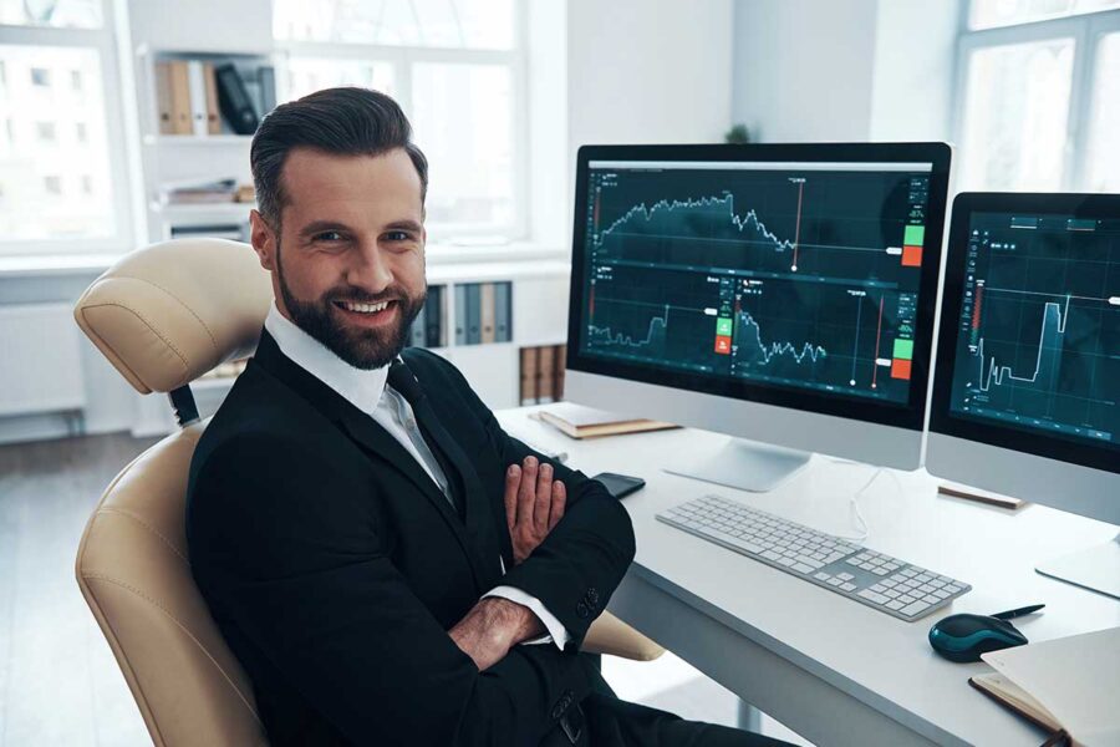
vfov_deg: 37.9
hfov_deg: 54.4
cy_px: 374
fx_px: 1089
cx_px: 560
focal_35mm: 35
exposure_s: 1/80
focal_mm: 35
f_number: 3.5
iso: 500
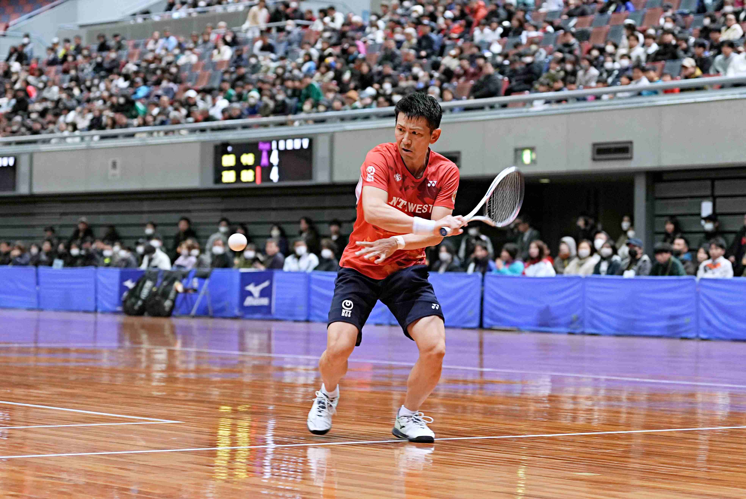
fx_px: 2178
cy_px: 250
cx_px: 373
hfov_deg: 19.4
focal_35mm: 105
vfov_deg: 13.1
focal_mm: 70
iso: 1600
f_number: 2.8
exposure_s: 1/400
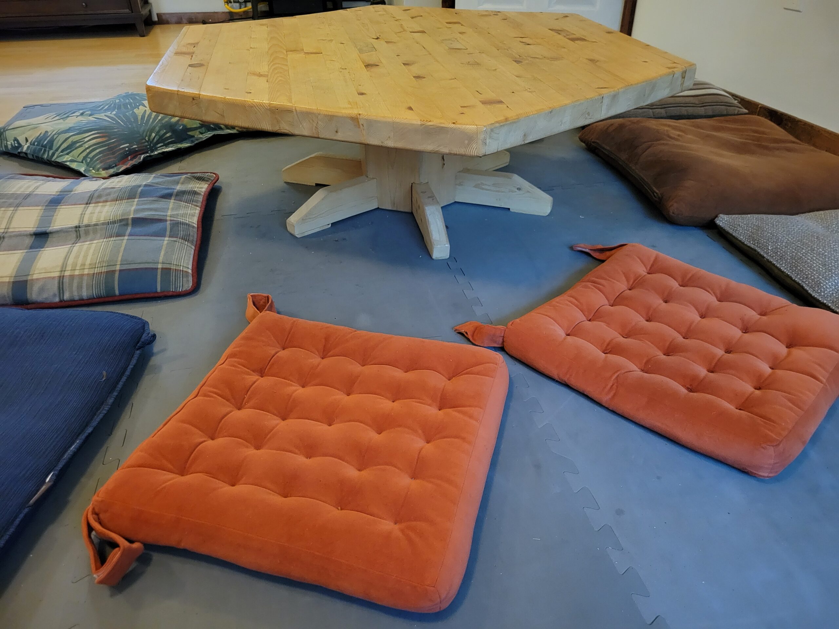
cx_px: 420
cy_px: 314
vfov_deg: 53.1
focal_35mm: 26
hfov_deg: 67.3
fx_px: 630
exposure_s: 1/24
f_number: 1.8
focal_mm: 5.4
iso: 800
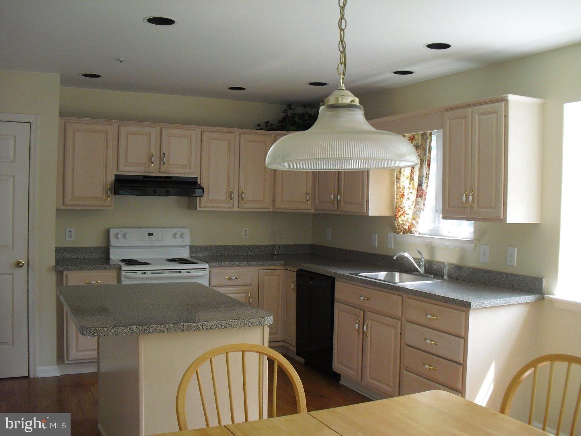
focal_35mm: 36
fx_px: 604
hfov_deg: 51.4
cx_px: 290
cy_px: 218
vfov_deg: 39.7
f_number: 3.1
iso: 200
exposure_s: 1/80
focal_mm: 6.3
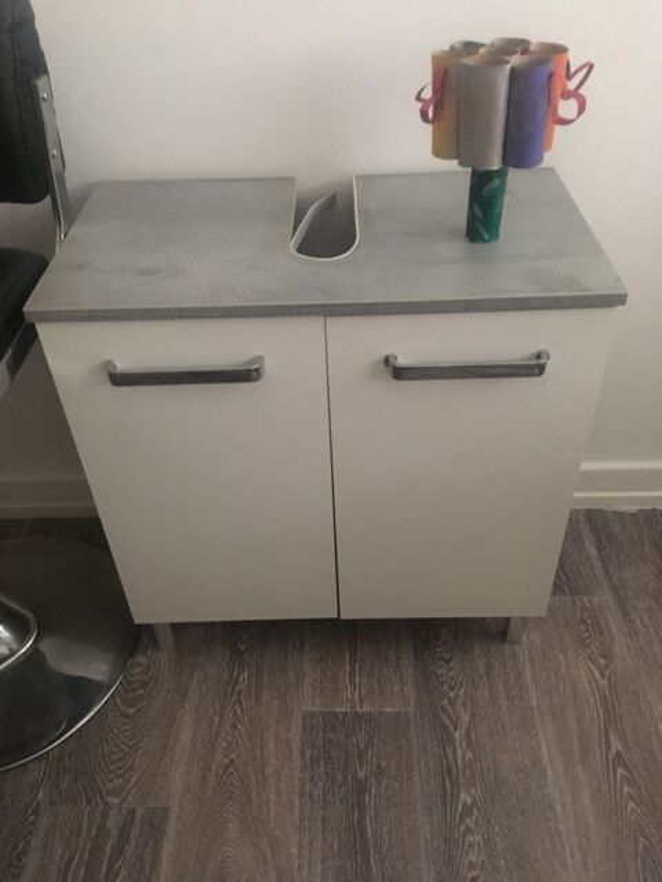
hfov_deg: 48.2
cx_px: 331
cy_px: 441
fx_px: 739
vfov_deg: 61.7
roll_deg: +1.8
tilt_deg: -42.8
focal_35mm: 29
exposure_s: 1/17
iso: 500
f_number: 2.2
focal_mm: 4.15
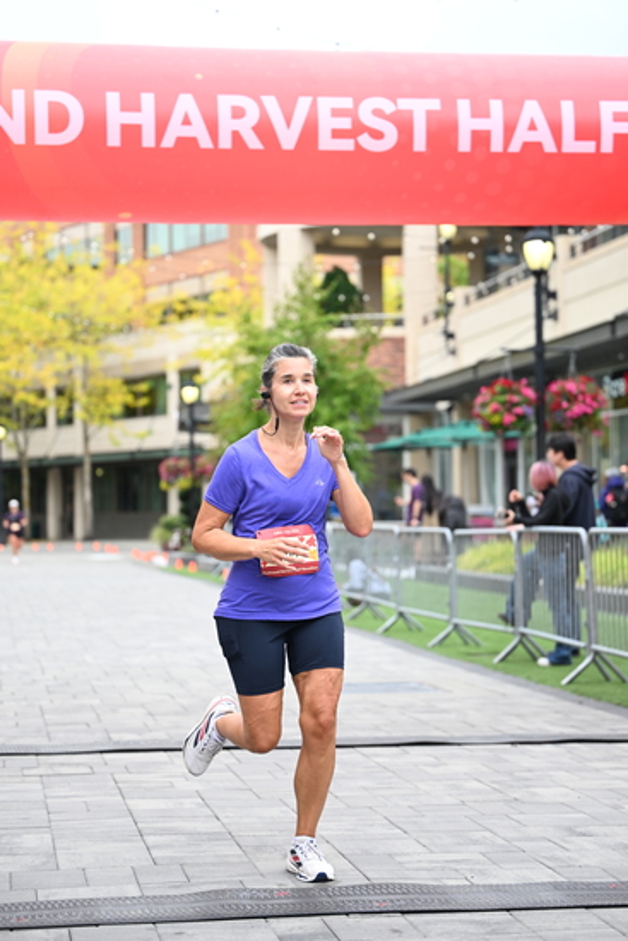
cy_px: 470
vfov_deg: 26.6
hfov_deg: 18.0
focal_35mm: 76
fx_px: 1987
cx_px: 314
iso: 640
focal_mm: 76
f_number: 2.8
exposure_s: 1/1600
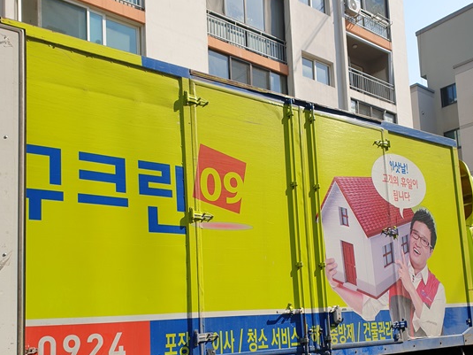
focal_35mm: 35
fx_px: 478
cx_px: 237
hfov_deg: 52.6
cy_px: 254
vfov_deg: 39.9
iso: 50
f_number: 2.4
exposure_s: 1/1186
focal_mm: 4.3
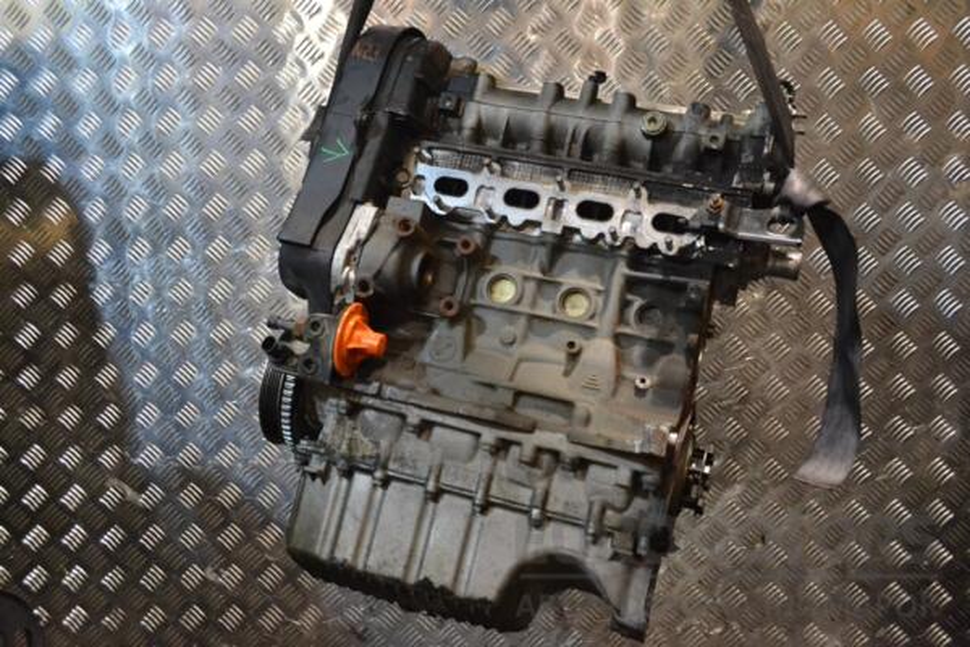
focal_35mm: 36
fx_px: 970
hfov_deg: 53.1
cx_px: 485
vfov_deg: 36.9
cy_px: 324
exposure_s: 1/160
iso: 3200
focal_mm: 24
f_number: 6.3
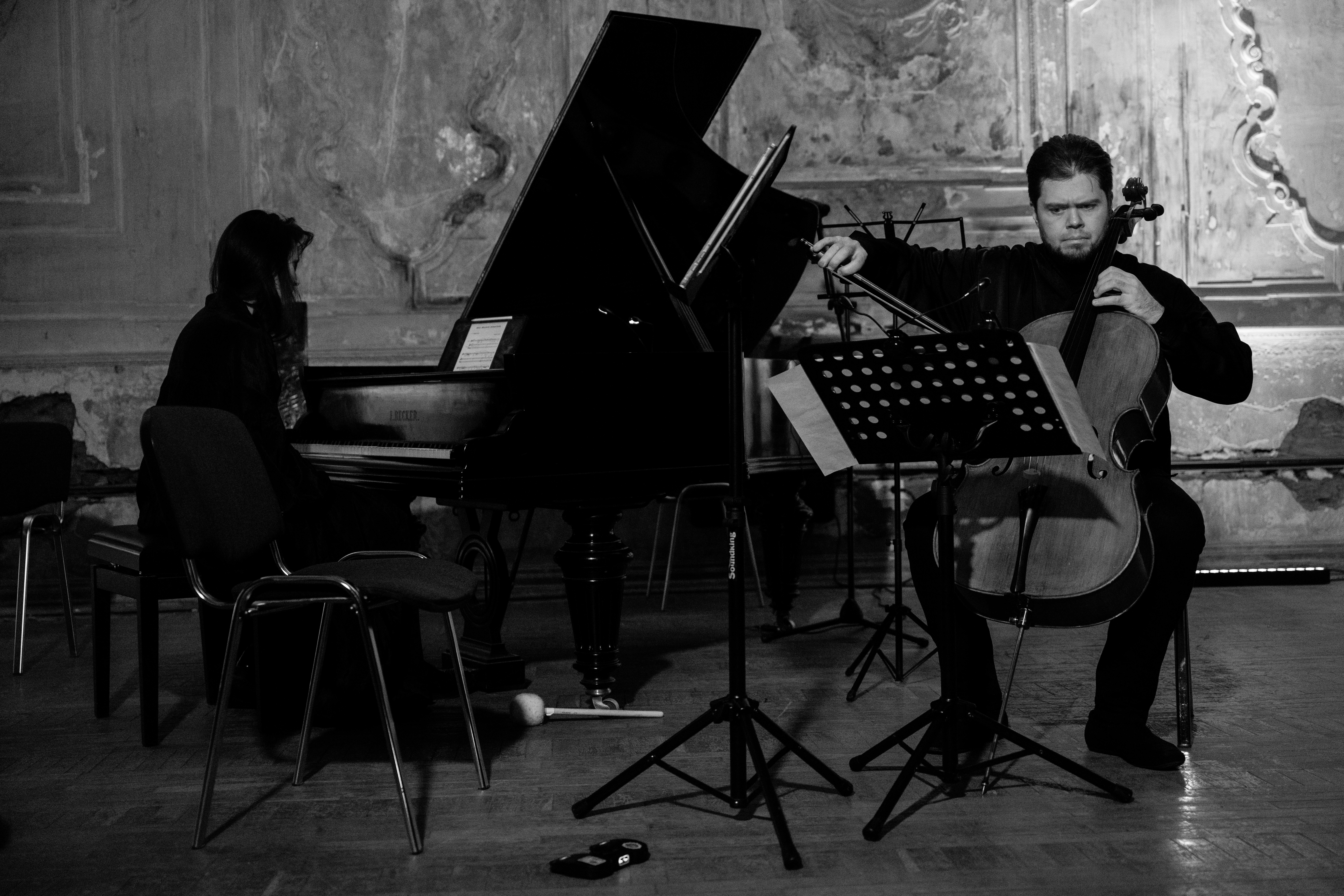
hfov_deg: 44.5
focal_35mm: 44
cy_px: 426
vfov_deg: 30.5
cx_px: 681
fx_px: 1644
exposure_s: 1/160
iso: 5000
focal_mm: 42
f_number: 2.8
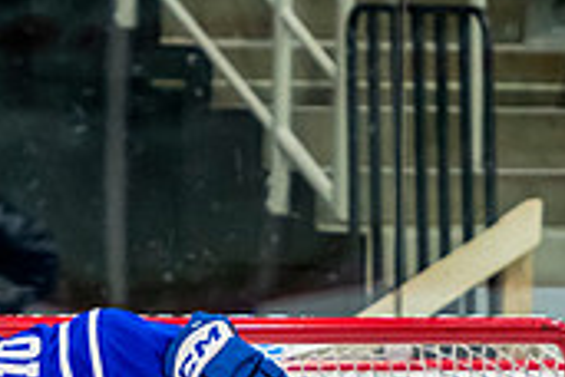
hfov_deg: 2.4
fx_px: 13700
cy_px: 576
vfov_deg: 1.6
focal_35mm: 873
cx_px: 216
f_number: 3.2
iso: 1600
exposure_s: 1/800
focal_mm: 160
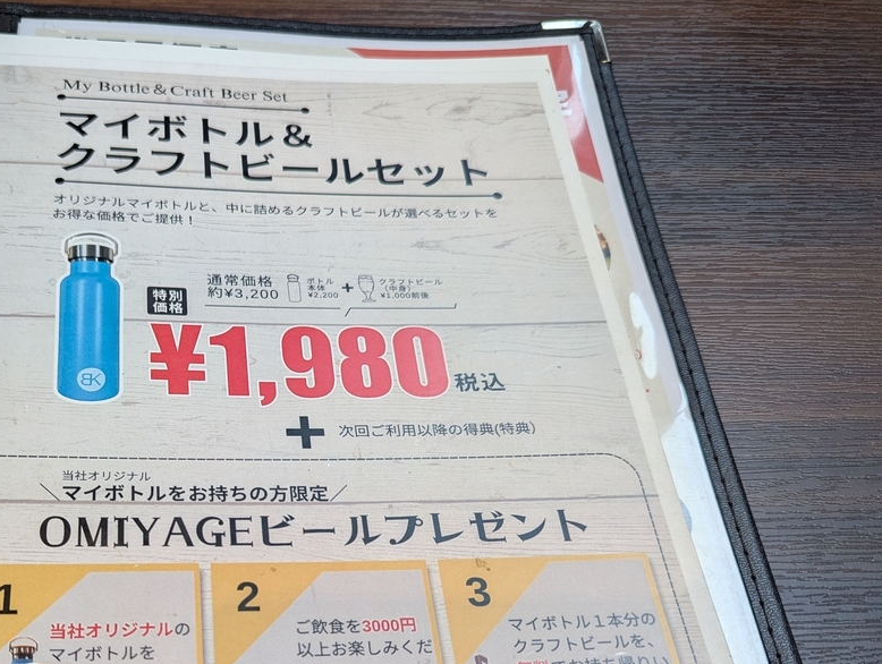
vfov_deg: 37.8
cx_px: 253
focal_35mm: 37
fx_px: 944
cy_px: 500
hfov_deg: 48.7
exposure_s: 1/224
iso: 82
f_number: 1.85
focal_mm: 6.81
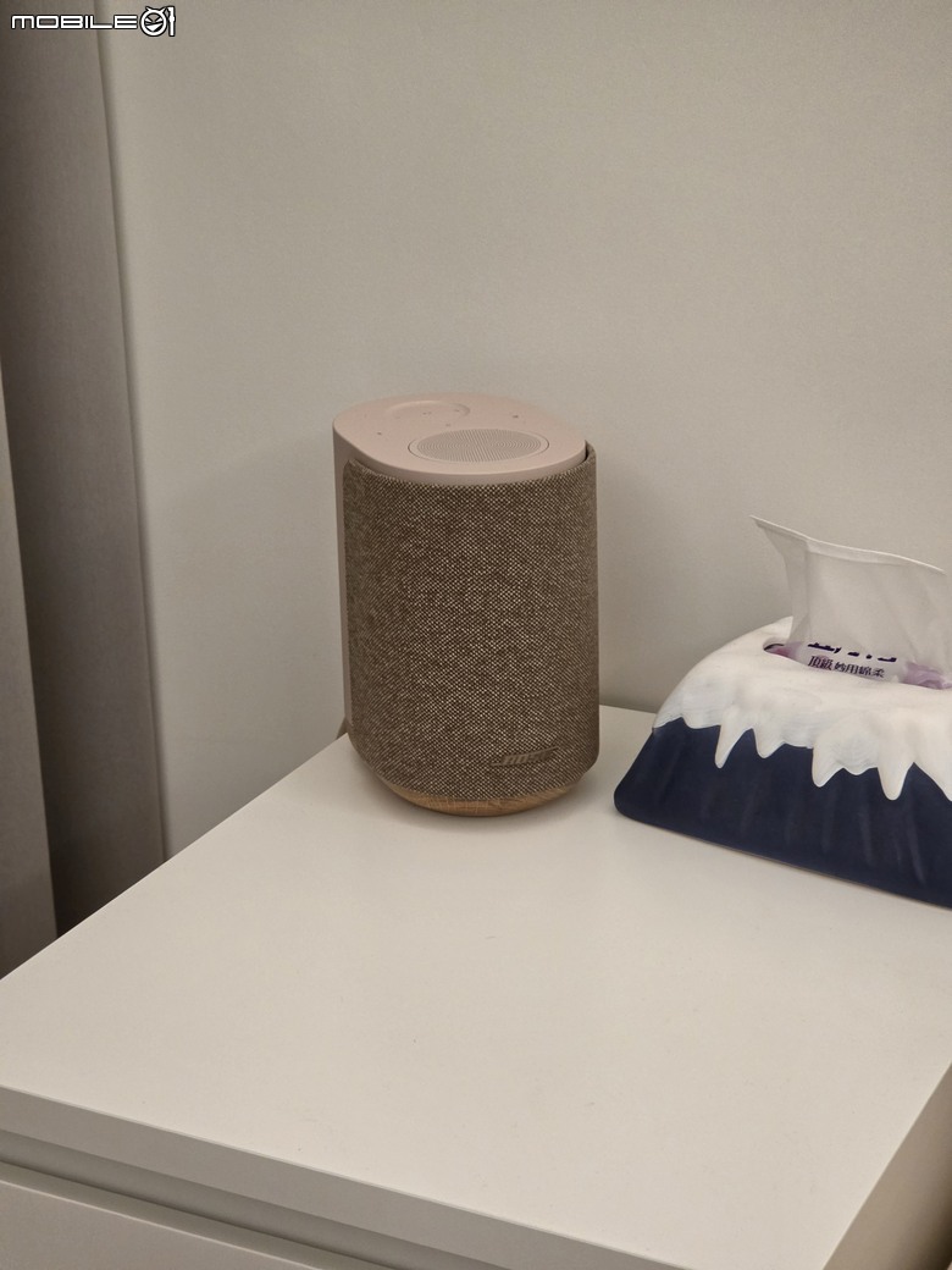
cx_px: 476
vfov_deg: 28.2
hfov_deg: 21.3
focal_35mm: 69
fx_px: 2530
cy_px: 635
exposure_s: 1/120
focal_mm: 7
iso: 200
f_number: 2.4
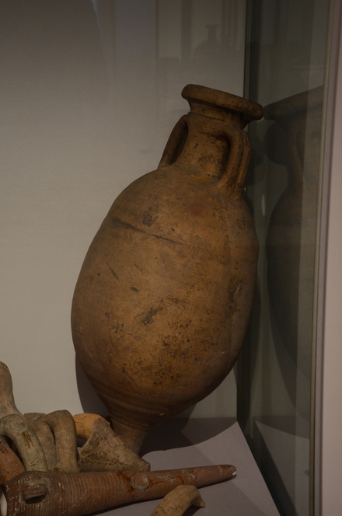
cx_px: 171
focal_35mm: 75
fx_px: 1073
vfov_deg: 27.0
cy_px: 258
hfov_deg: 18.1
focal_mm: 50
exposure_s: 1/50
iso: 1250
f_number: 4.8
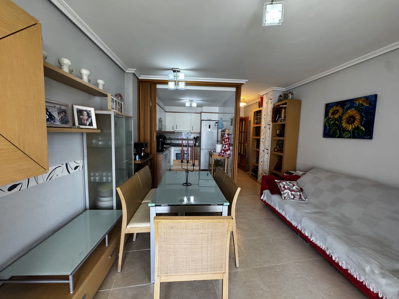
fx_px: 161
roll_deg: +0.1
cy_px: 150
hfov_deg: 102.1
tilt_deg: -4.7
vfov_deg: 85.7
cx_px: 200
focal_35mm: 14
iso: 250
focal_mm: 2.22
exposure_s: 1/100
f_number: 2.2
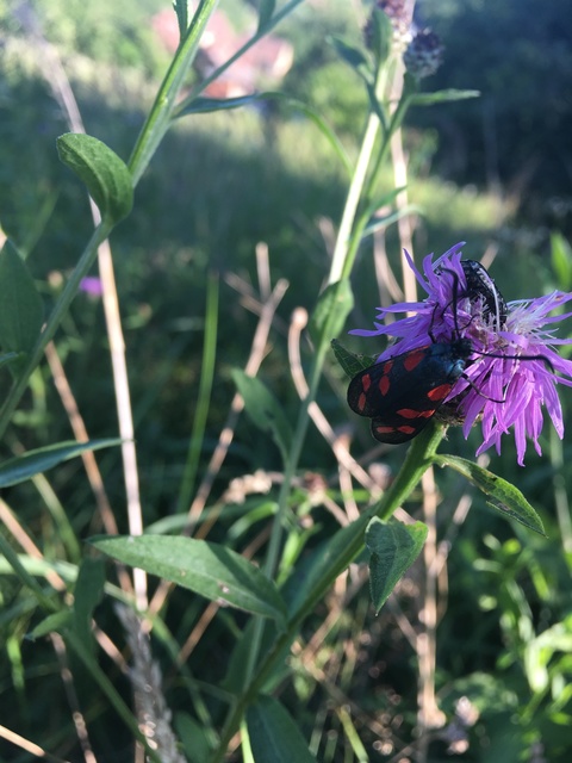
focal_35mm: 29
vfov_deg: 61.7
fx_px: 639
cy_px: 382
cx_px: 286
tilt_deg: -30.3
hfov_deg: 48.2
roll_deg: -19.5
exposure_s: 1/204
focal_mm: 4.15
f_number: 2.2
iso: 25
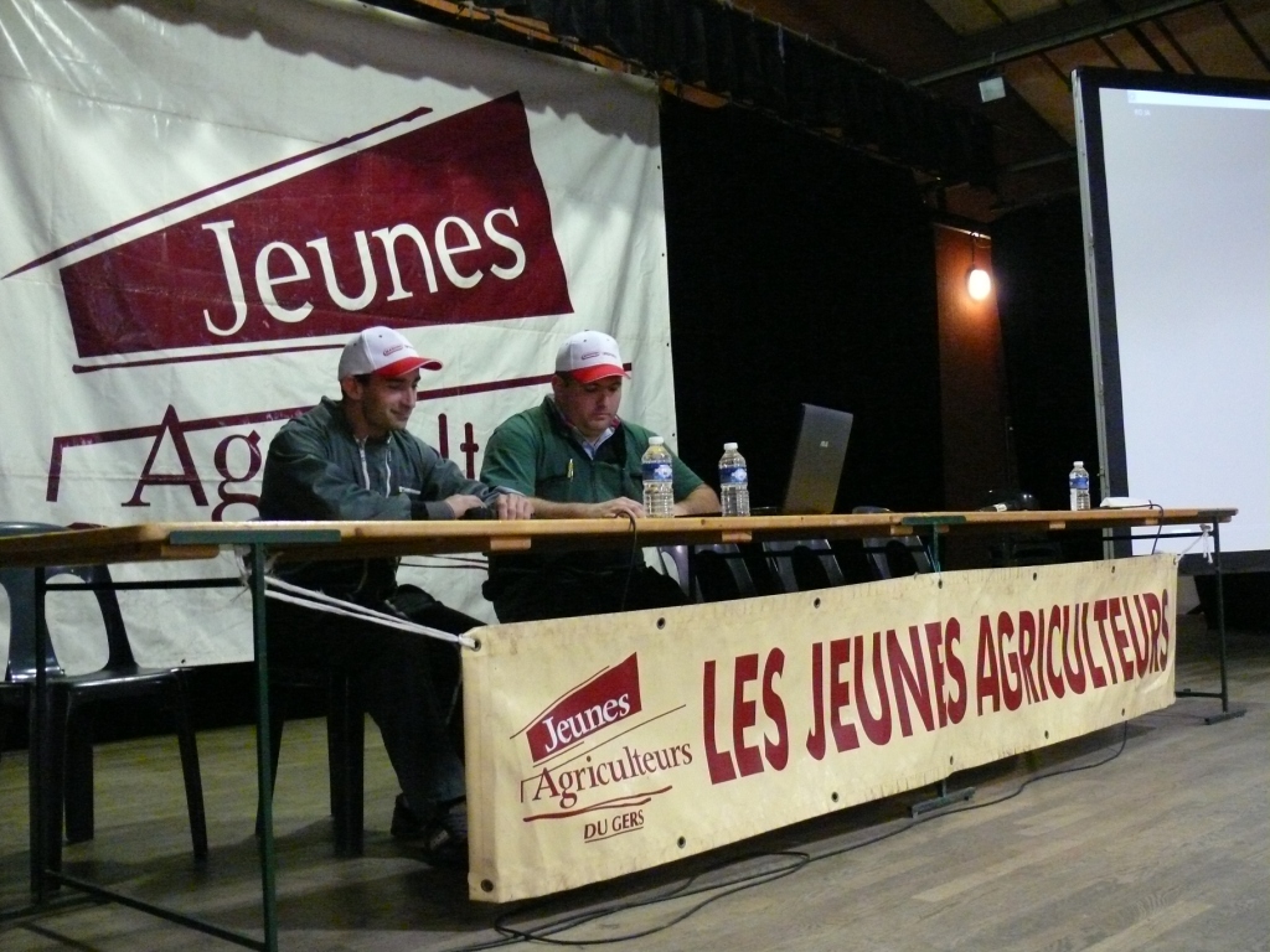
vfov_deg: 37.7
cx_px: 635
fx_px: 1394
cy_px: 476
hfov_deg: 49.0
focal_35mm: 38
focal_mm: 8
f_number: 2.8
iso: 800
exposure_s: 1/30
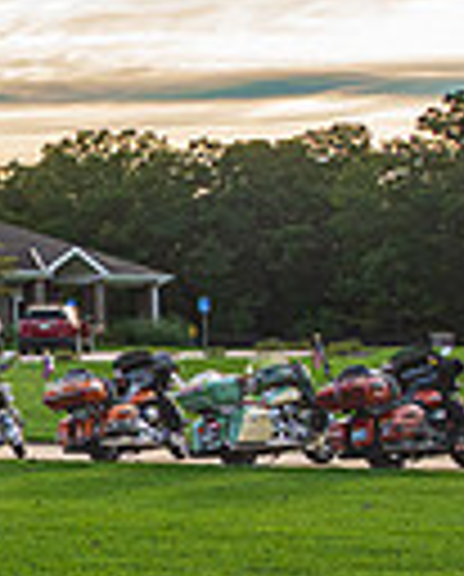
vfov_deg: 16.1
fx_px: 2035
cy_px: 222
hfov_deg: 10.5
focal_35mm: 119
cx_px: -768
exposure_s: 1/320
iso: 400
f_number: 9
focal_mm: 18
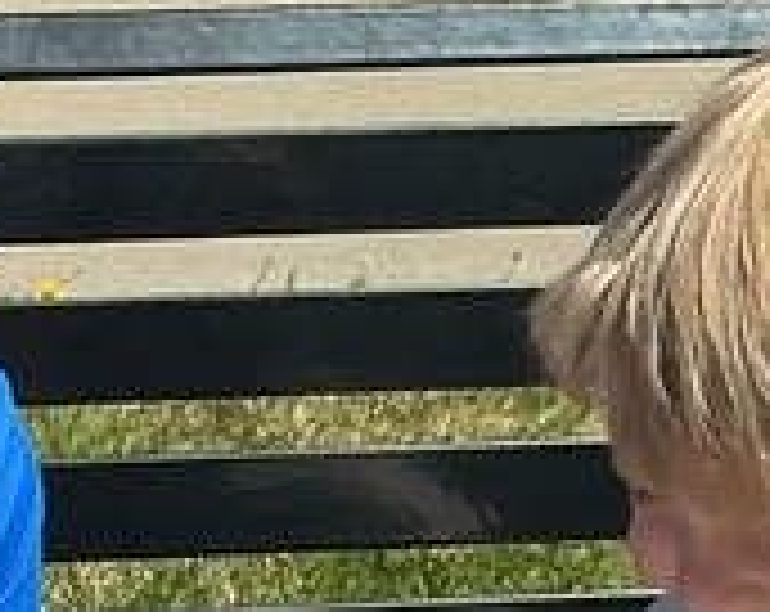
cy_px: 999
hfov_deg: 11.0
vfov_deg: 8.8
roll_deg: -2.2
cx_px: -356
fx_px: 3865
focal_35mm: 170
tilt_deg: -27.1
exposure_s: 1/2227
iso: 25
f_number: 1.8
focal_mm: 3
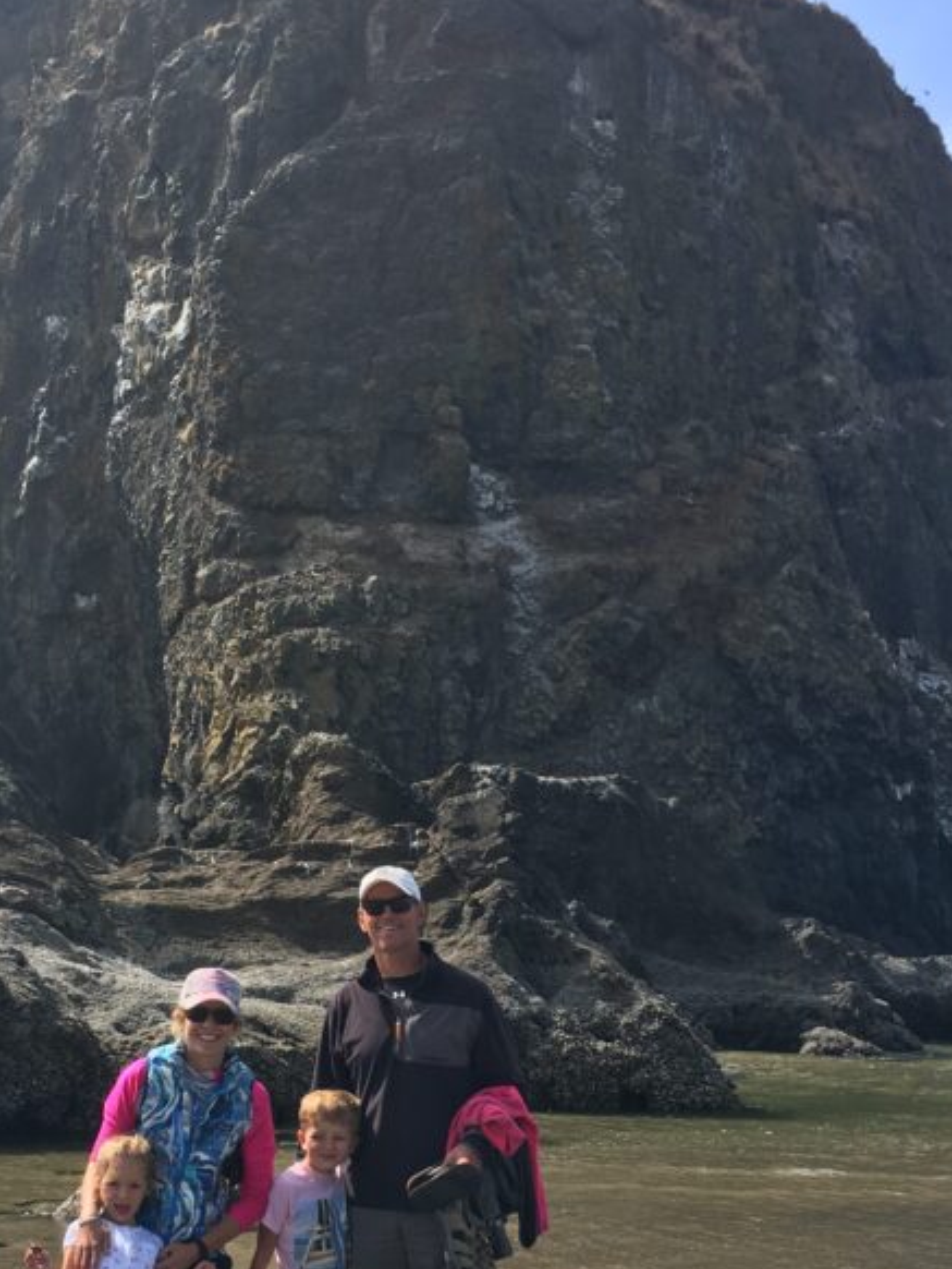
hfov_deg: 28.5
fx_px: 1869
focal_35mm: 51
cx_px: 344
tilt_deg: +5.8
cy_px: 815
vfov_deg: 37.2
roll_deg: -1.4
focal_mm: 4.15
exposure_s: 1/927
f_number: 2.2
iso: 25
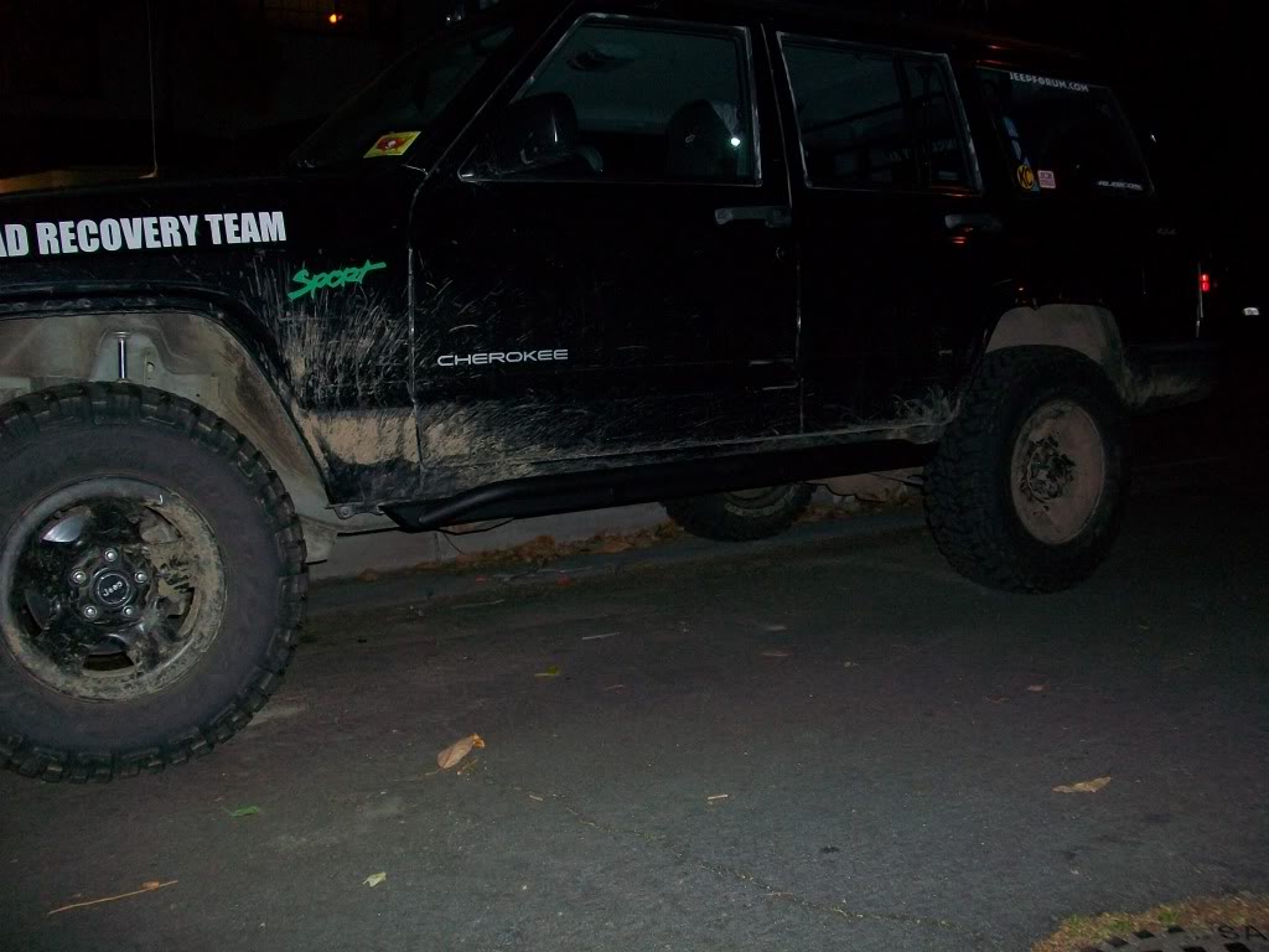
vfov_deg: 44.2
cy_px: 476
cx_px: 634
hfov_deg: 56.8
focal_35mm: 32
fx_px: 1173
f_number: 2.8
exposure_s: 1/60
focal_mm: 5.7
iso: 160
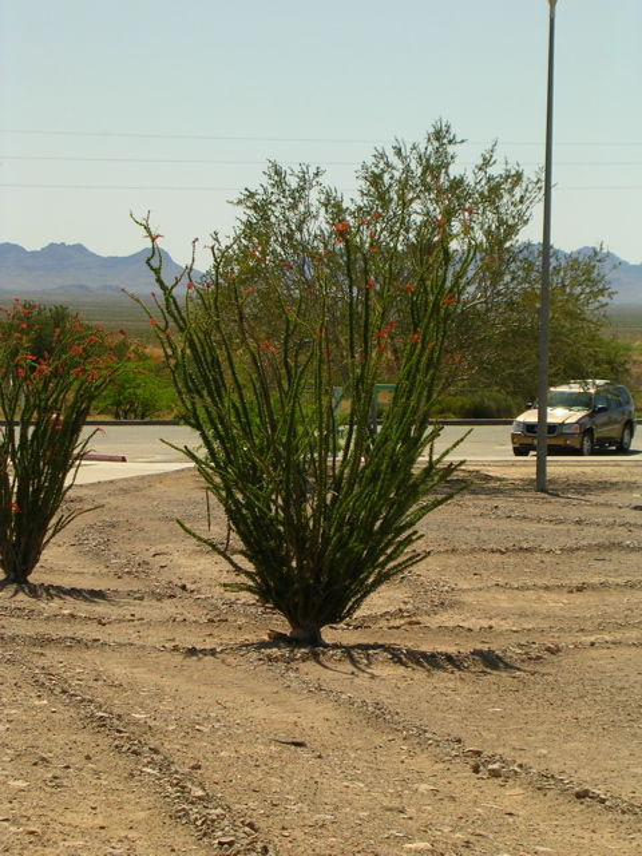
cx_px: 321
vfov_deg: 17.1
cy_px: 428
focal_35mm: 115
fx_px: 2844
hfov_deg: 12.9
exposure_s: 1/503
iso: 50
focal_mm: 17.4
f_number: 4.9
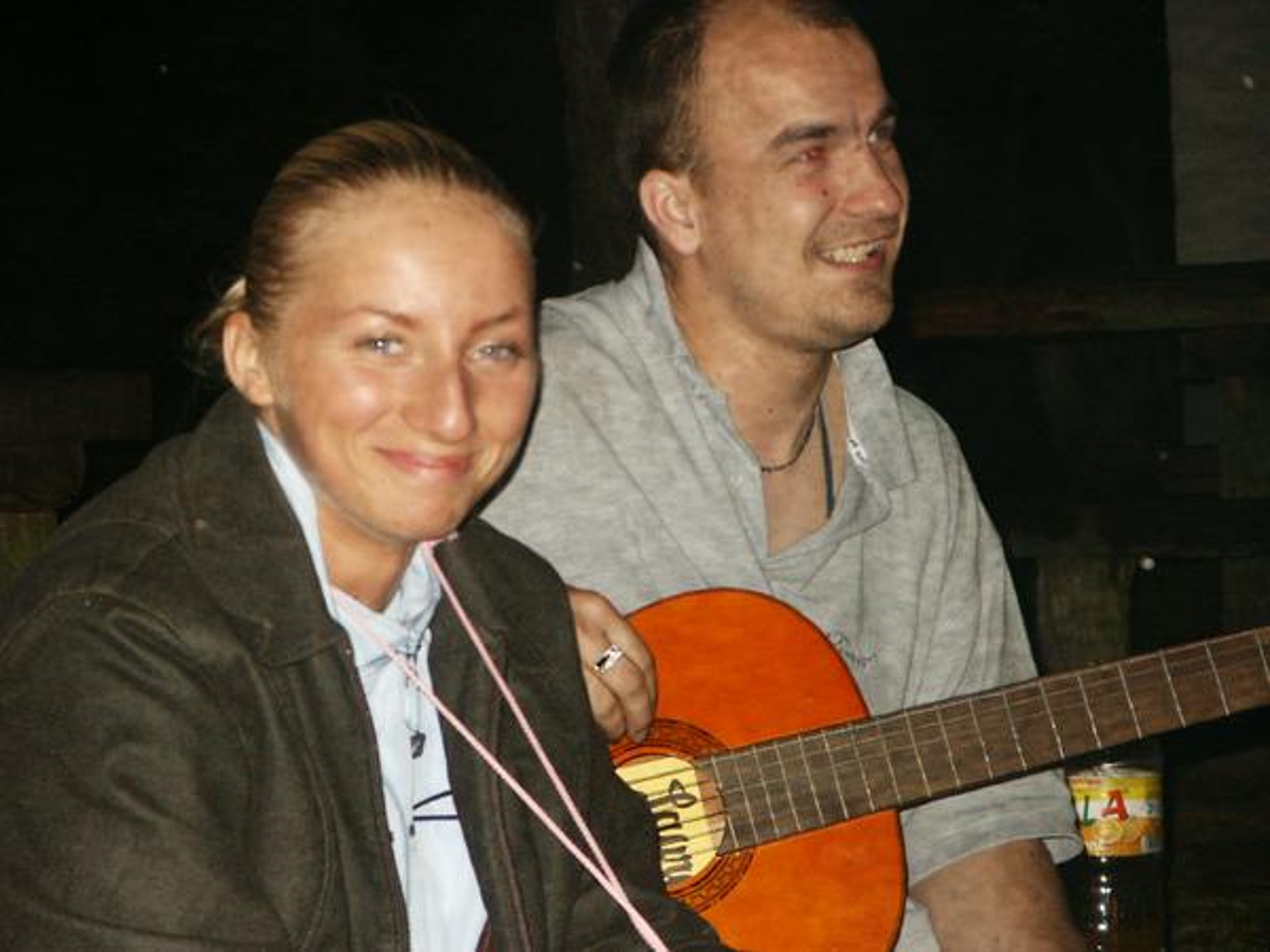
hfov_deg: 14.4
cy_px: 476
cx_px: 635
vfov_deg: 10.8
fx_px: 5026
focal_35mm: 137
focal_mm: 27.87
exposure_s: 1/125
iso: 200
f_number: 3.6
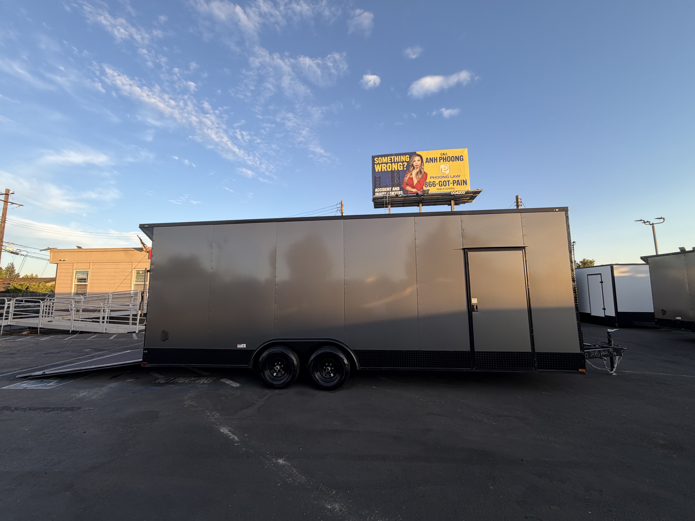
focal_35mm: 14
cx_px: 348
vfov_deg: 85.7
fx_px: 281
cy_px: 260
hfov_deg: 102.1
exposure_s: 1/381
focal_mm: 2.22
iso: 50
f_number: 2.2
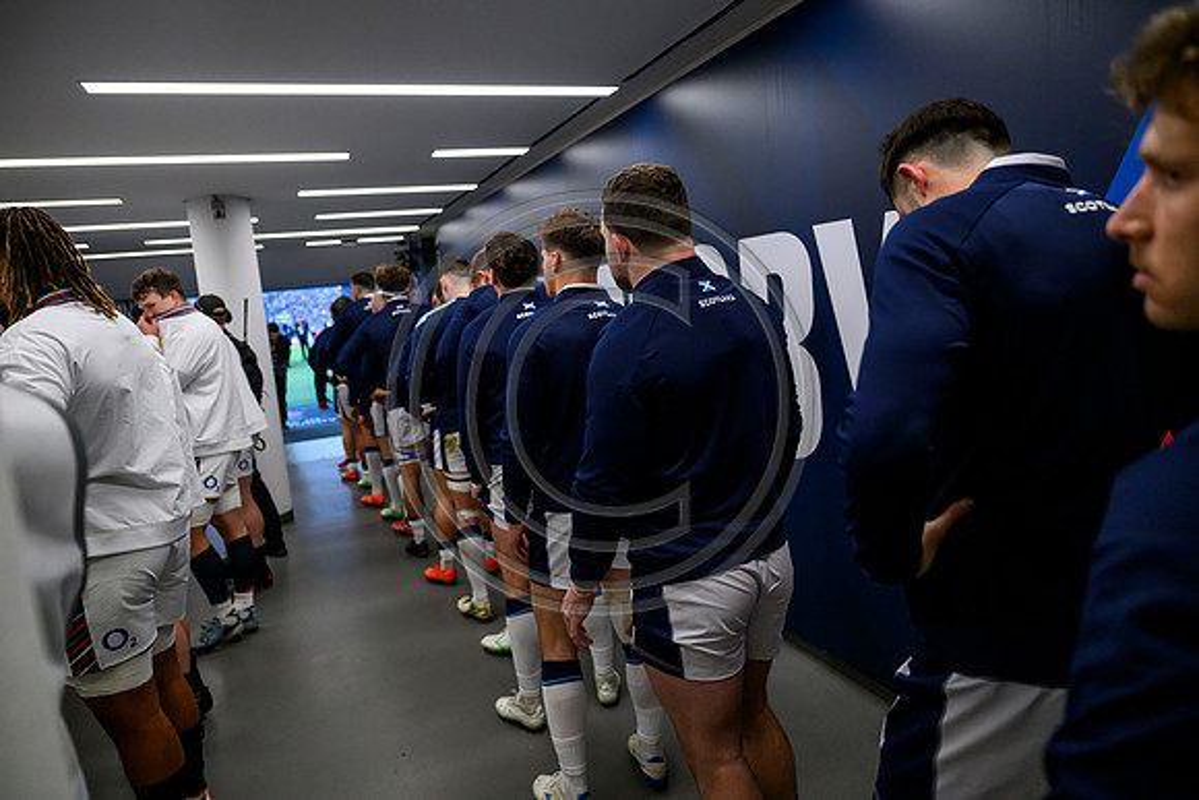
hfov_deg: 73.7
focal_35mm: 24
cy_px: 400
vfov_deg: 53.2
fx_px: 799
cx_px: 600
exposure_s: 1/2000
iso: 6400
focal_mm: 24
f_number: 2.8
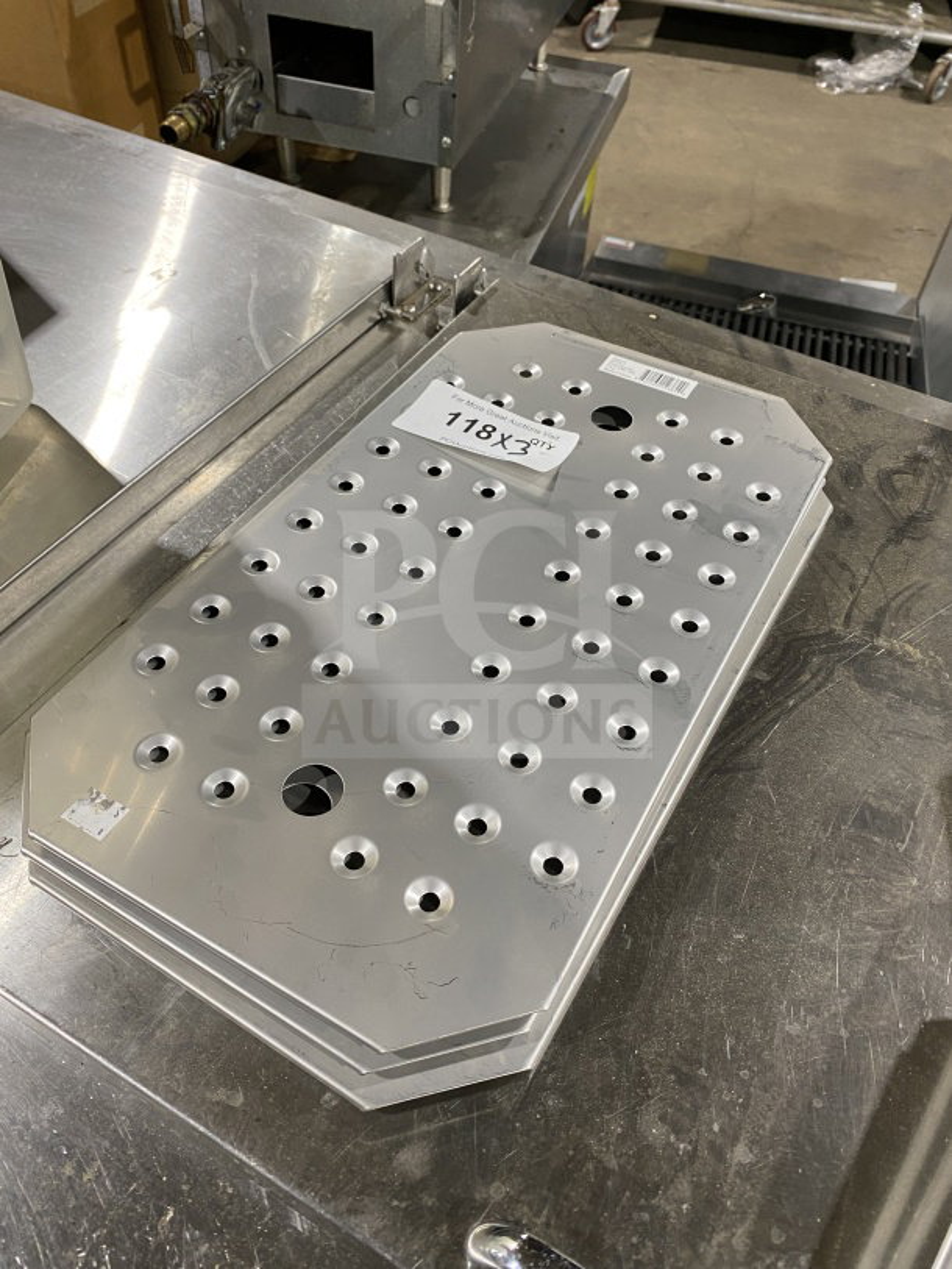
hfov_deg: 53.1
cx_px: 476
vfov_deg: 67.3
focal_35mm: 26
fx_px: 953
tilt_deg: -48.3
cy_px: 634
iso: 160
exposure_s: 1/60
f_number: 1.8
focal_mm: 4.25
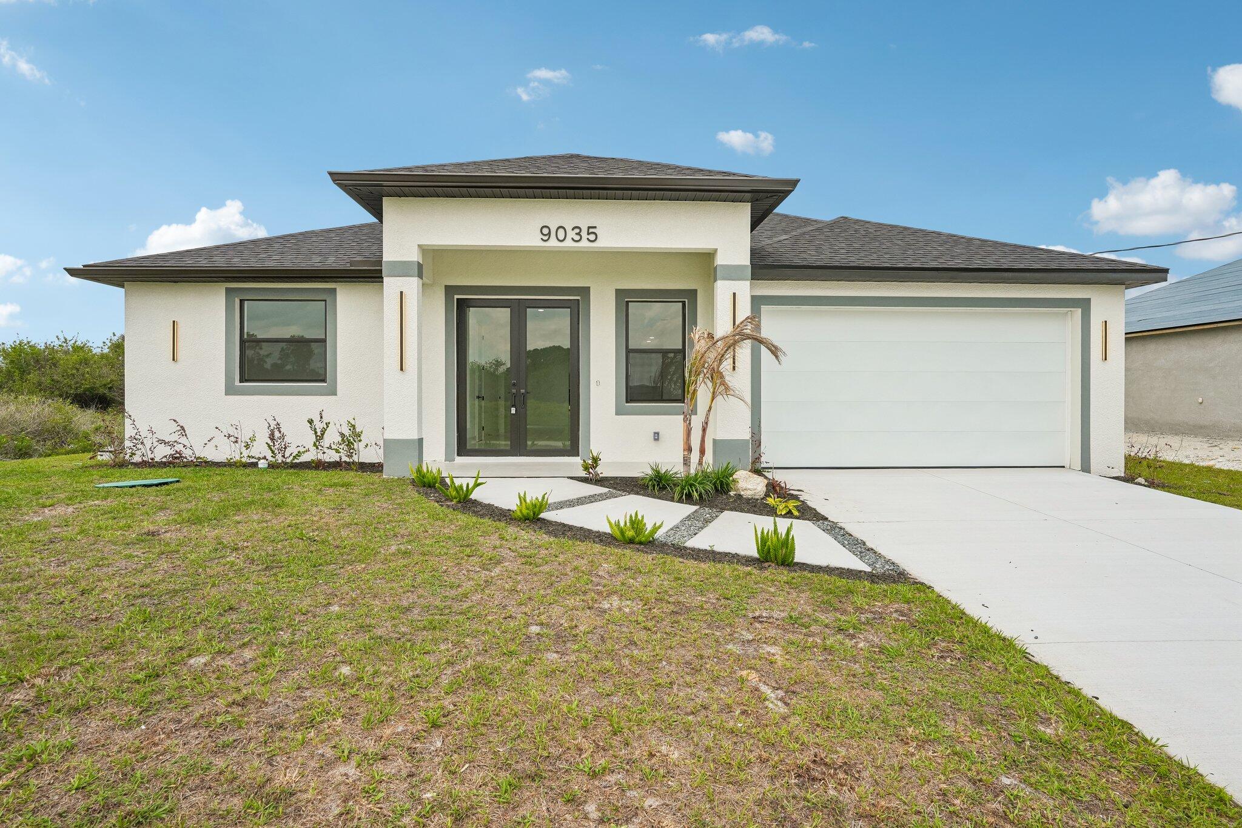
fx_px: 621
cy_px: 414
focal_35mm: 18
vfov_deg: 67.4
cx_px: 621
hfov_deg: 90.0
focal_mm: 18
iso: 400
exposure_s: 1/1000
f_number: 8
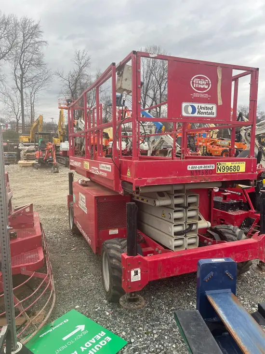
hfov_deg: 53.1
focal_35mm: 26
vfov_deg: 67.3
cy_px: 177
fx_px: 265
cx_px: 132
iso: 50
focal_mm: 5.1
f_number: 1.6
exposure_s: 1/393
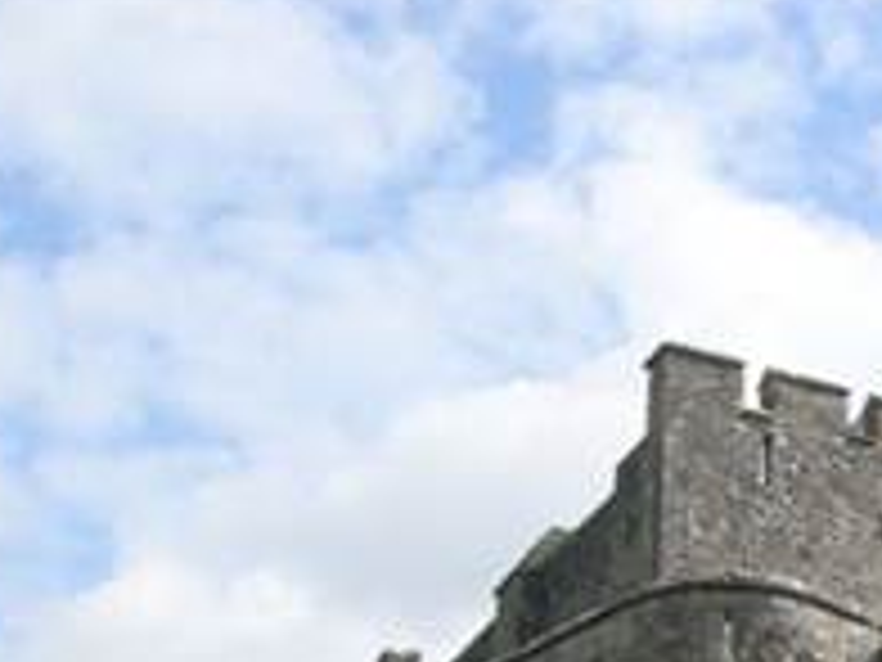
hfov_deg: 21.3
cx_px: 940
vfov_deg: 16.2
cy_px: 779
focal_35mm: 88
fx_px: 2242
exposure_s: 1/245
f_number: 5.4
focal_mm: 7.5
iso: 64
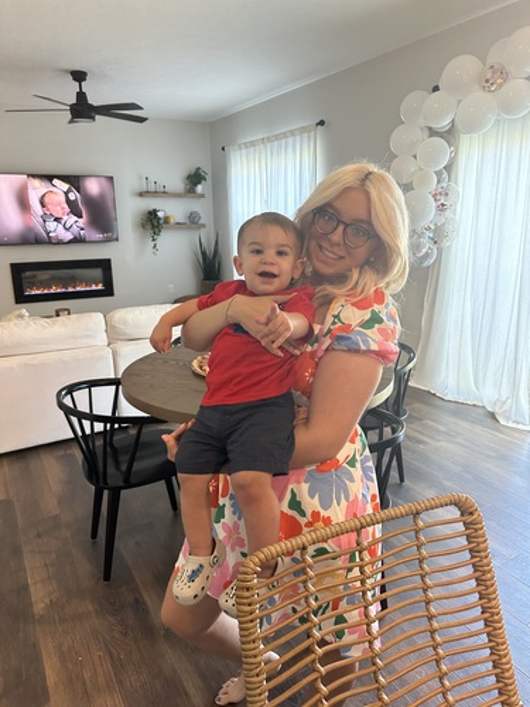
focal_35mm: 24
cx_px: 265
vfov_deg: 71.6
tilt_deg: -14.2
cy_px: 354
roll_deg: +1.2
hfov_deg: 56.8
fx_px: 490
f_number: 1.78
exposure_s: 1/120
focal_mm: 6.86
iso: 200
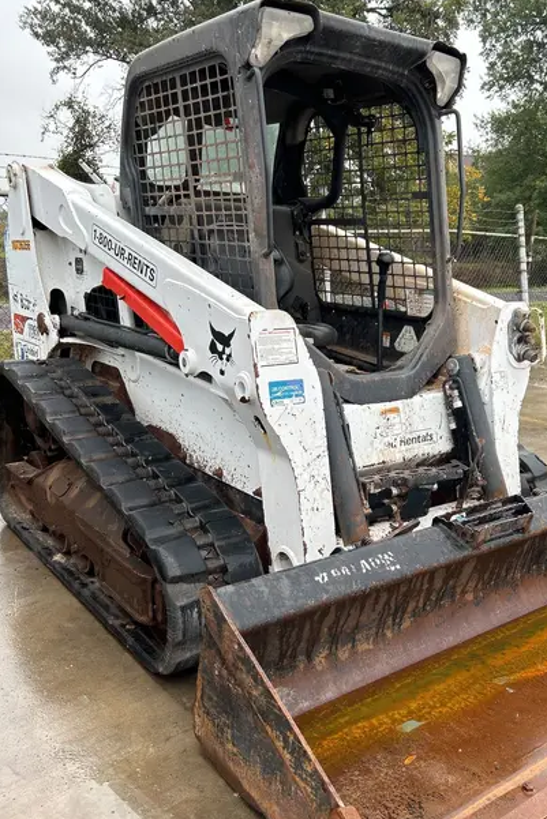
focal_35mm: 33
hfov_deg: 39.6
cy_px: 441
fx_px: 752
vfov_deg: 57.1
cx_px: 352
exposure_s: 1/170
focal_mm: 5.7
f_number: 1.5
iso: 40
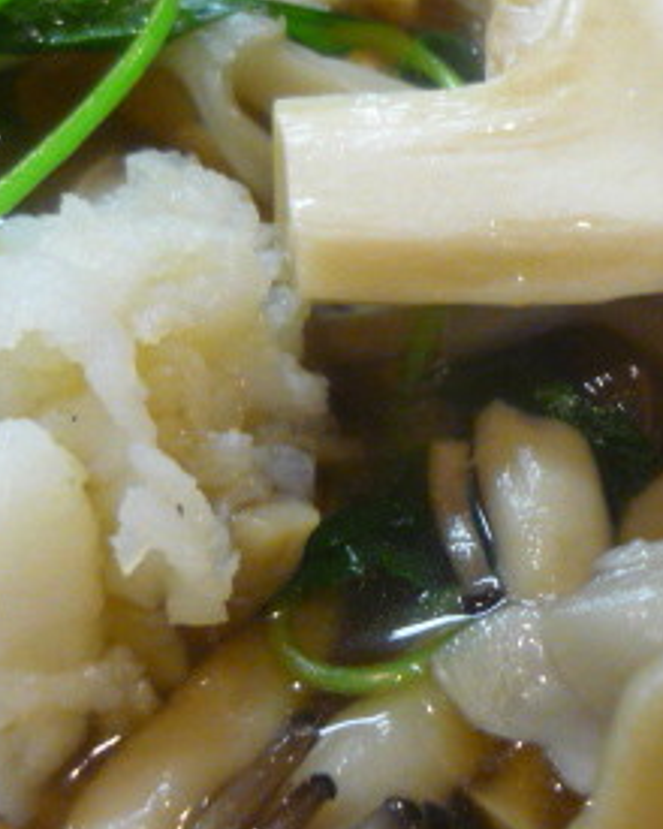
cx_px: 398
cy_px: 401
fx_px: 1840
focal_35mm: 75
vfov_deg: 25.4
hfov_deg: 20.4
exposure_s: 1/25
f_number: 2.8
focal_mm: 5.5
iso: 400
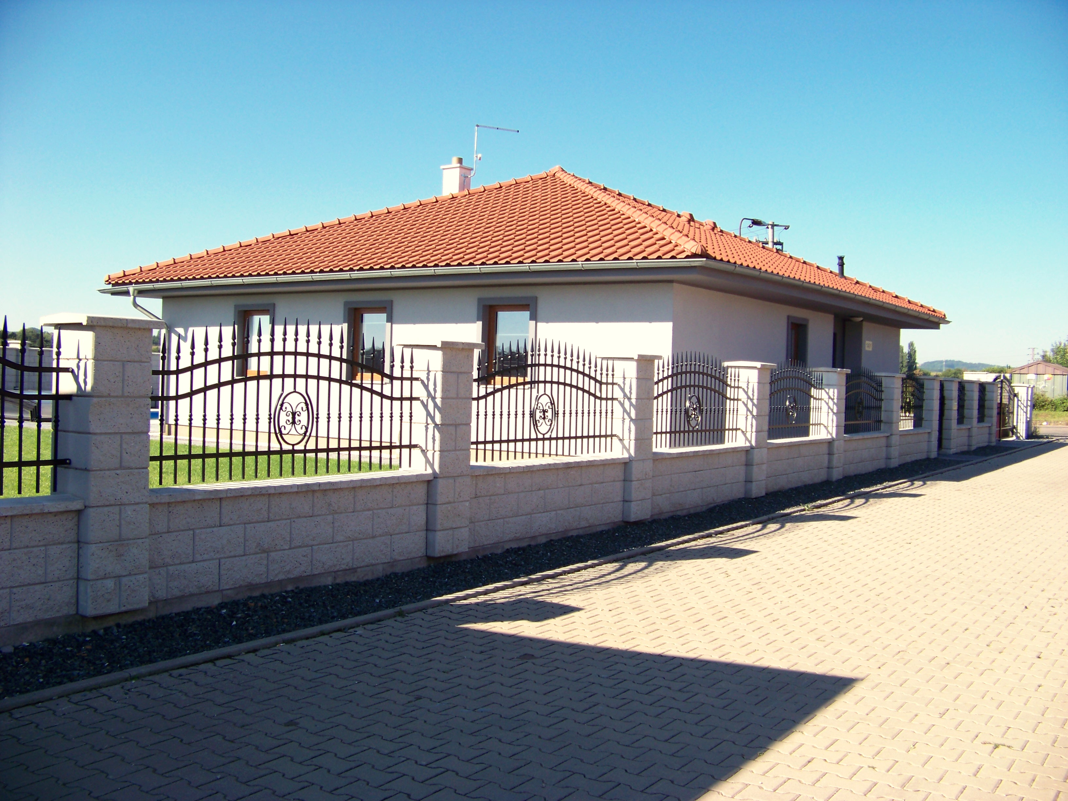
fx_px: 1111
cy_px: 400
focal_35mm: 36
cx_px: 534
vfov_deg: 39.7
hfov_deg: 51.4
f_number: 2.8
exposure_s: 1/640
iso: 64
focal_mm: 5.85
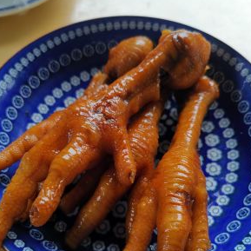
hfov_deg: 49.7
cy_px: 149
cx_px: 128
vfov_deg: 49.5
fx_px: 271
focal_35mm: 33
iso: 64
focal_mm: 5.58
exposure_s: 1/100
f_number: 1.8
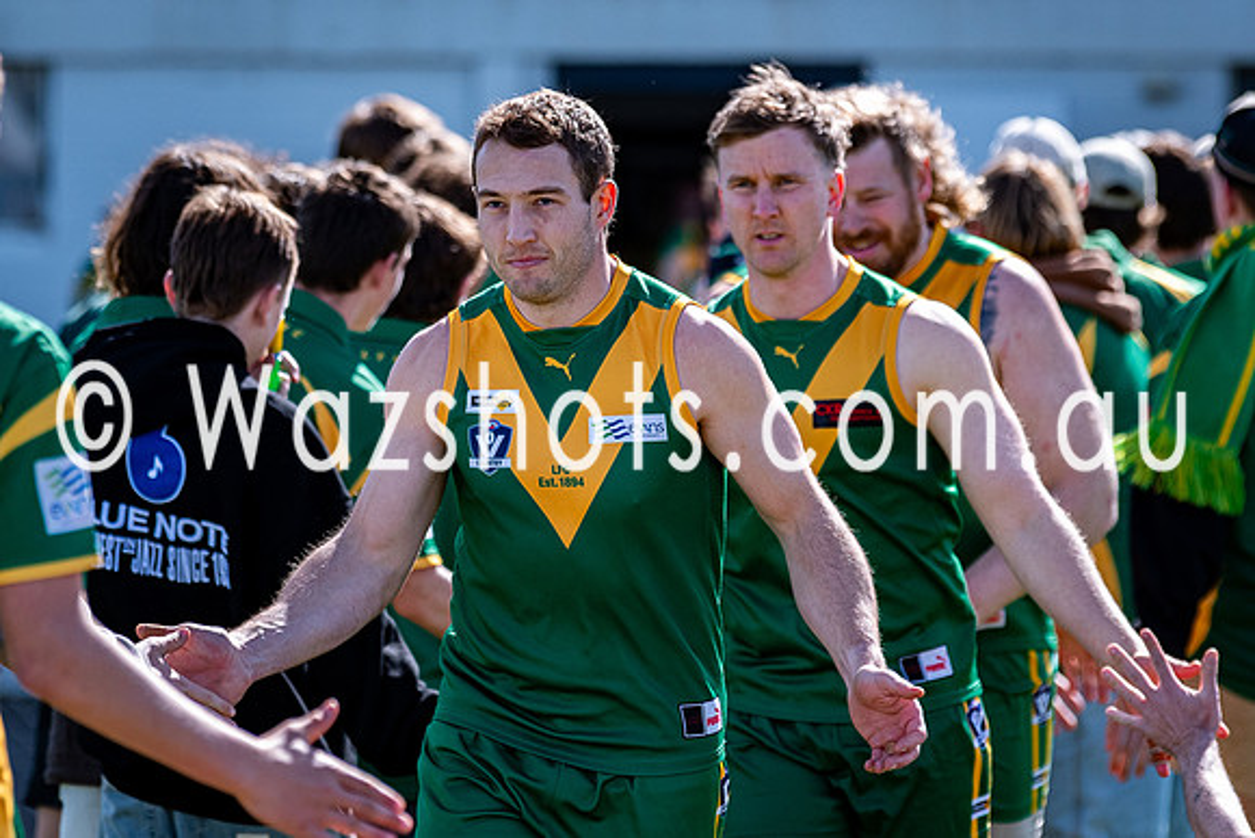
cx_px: 601
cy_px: 361
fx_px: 11669
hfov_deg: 6.2
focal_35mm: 335
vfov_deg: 4.1
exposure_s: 1/3200
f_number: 2.8
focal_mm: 155
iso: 360
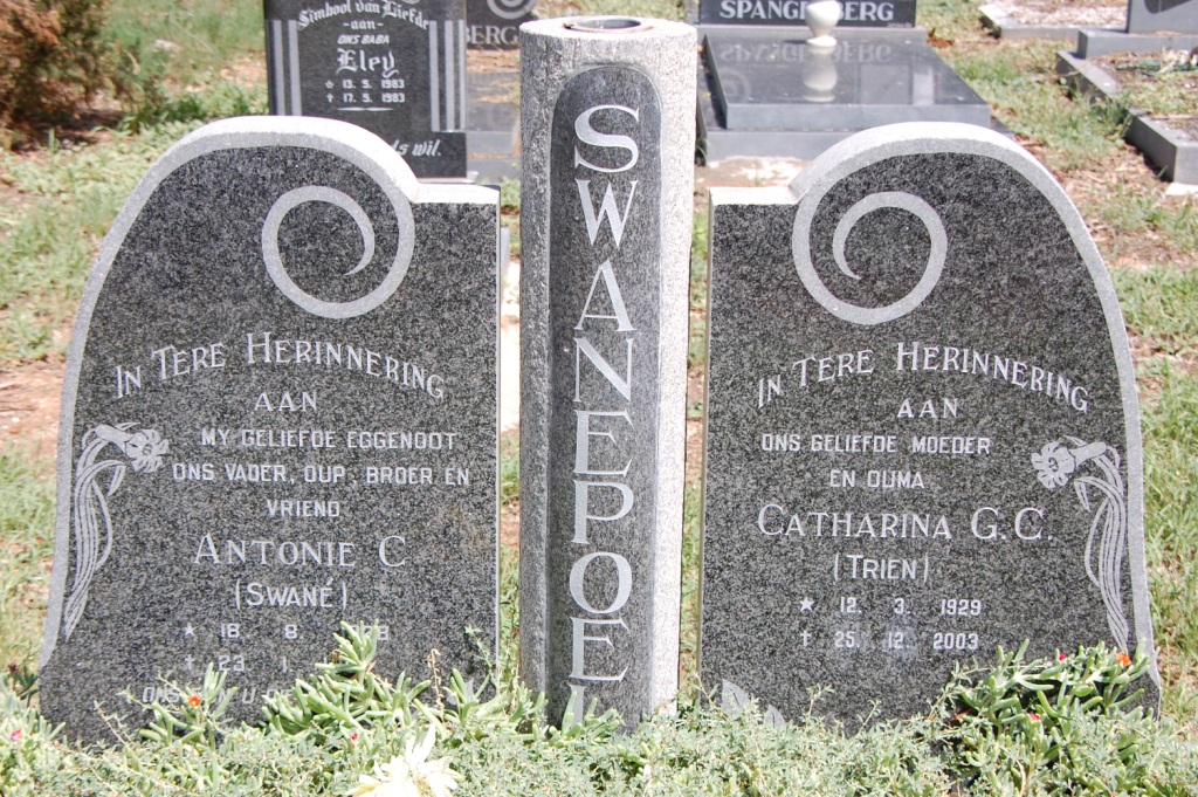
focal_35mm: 69
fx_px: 2294
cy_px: 398
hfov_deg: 29.3
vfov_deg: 19.7
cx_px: 599
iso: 200
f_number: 8
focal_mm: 46
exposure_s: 1/250
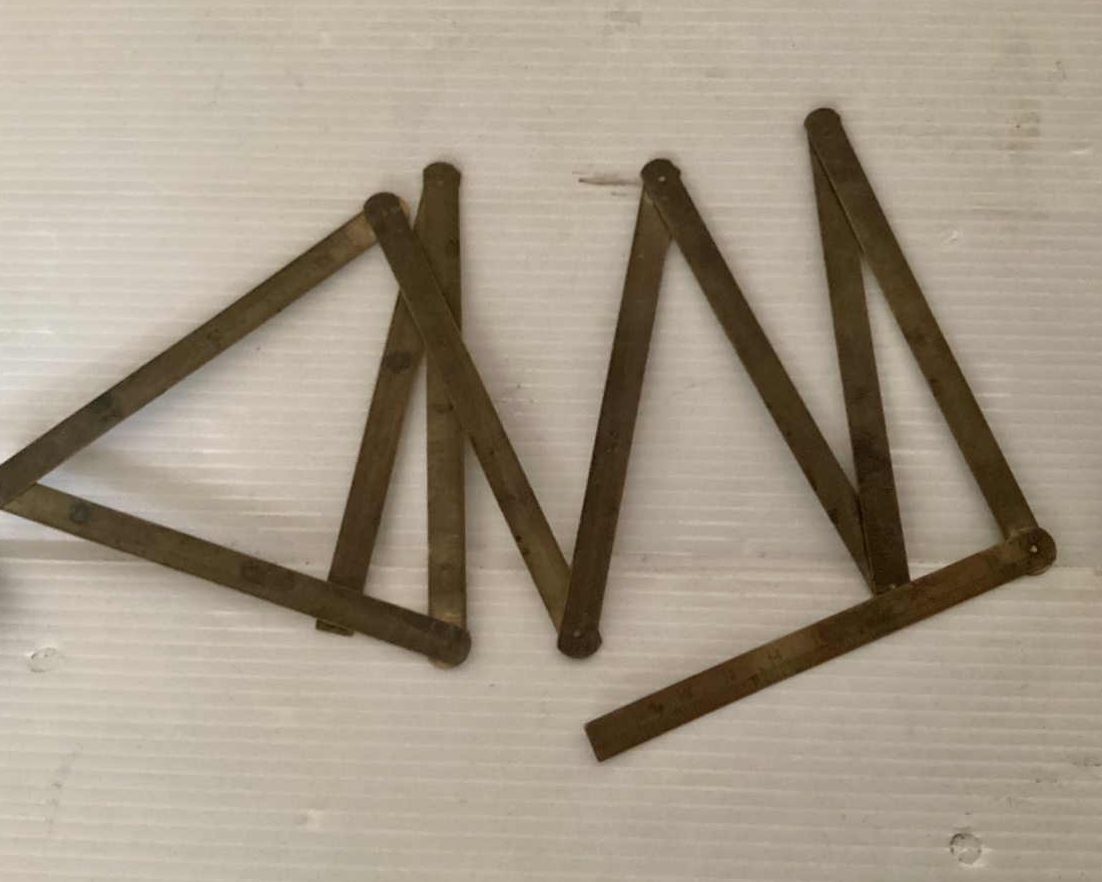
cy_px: 440
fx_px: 1076
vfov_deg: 44.5
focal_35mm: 33
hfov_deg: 54.2
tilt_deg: -63.8
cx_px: 564
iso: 640
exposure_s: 1/20
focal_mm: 3.3
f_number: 2.4
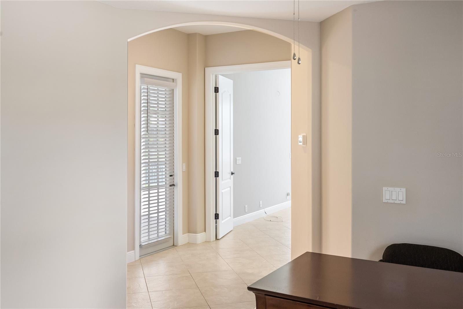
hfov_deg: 54.4
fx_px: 450
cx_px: 232
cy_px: 154
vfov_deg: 37.9
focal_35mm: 35
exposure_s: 1/30
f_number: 6.7
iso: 2500
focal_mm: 35
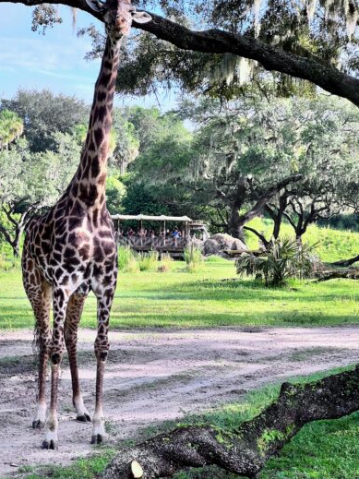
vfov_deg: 22.0
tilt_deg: -0.2
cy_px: 213
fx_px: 1231
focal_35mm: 89
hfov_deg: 16.6
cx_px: 181
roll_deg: +2.2
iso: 32
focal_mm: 9
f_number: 2.8
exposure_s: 1/141
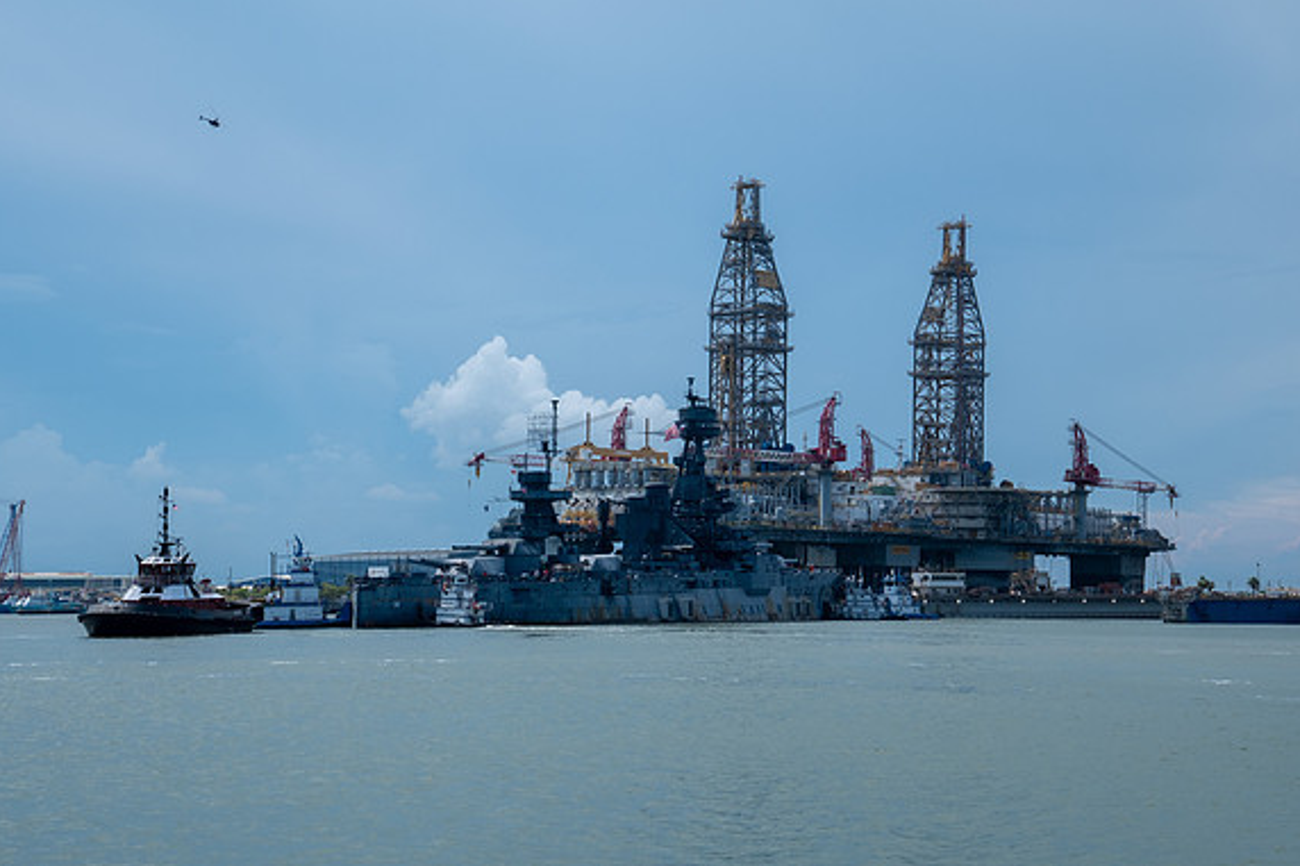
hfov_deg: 28.5
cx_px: 655
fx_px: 2563
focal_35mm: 71
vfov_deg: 19.2
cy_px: 431
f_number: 11
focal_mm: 46.6
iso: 160
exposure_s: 1/320
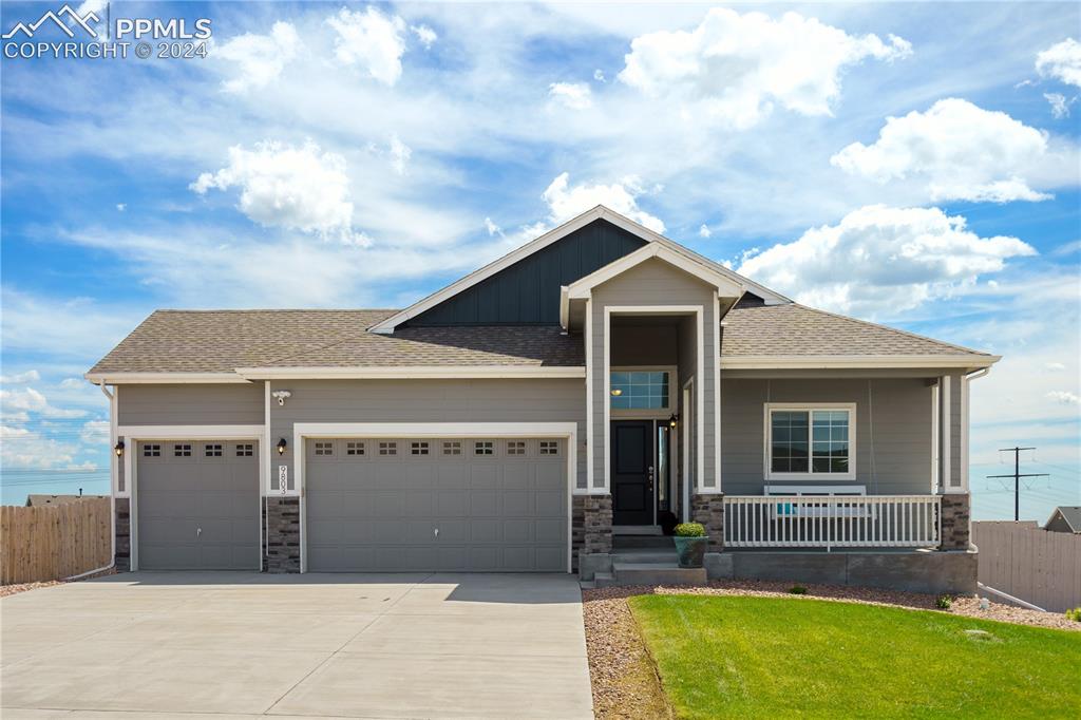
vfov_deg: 37.8
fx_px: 1051
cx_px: 540
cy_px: 360
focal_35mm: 35
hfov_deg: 54.4
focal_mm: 35
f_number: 6.3
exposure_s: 1/500
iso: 250
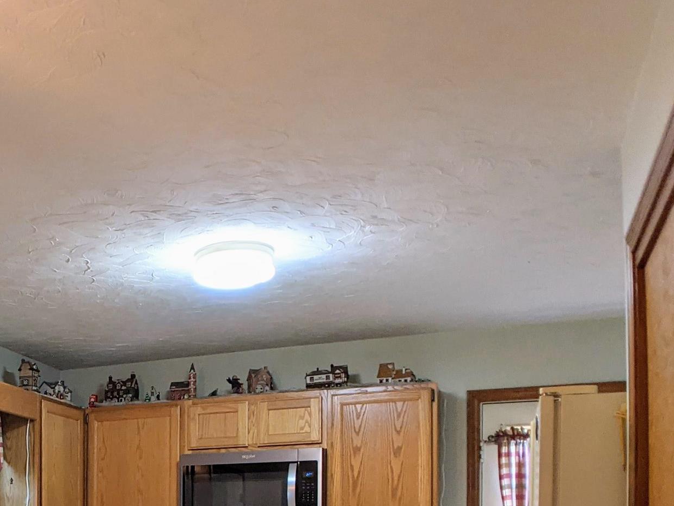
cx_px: -18
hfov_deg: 27.2
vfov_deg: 20.8
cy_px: 567
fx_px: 1304
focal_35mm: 67
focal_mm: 4.44
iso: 177
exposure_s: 1/120
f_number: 1.8
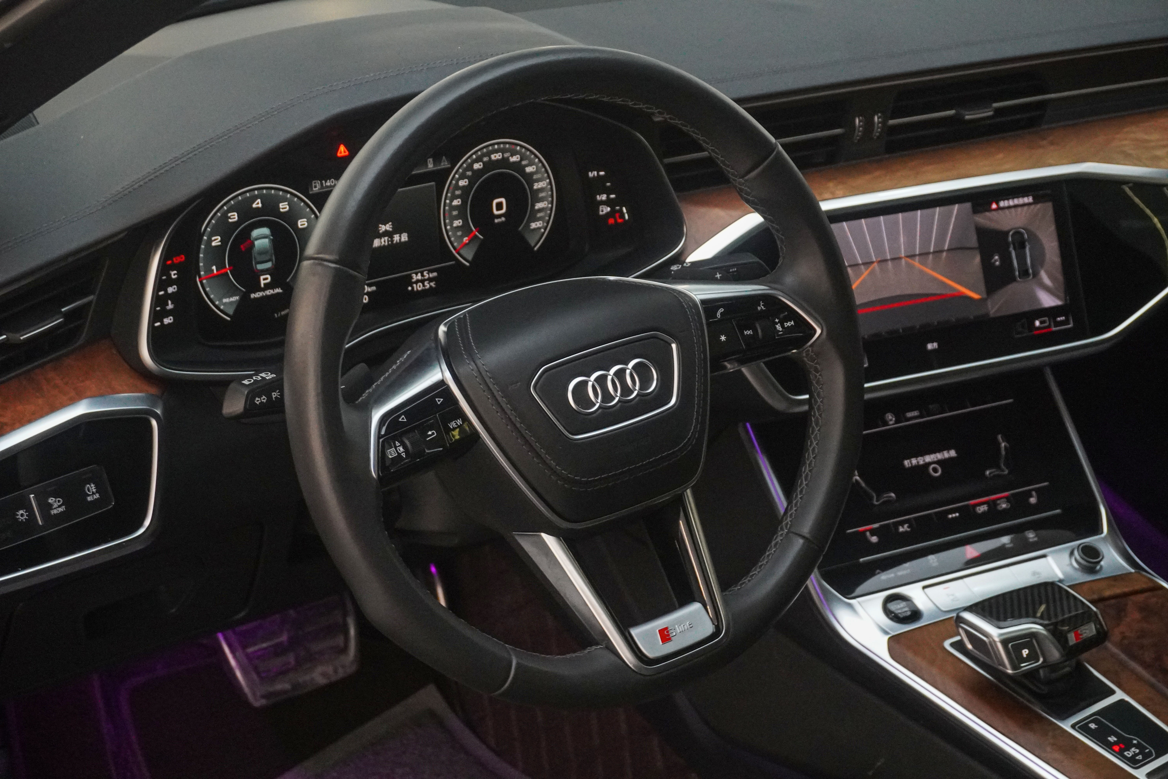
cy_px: 390
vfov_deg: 25.8
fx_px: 1703
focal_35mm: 52
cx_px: 584
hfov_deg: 37.9
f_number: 6.3
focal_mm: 35
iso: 6400
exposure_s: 1/100
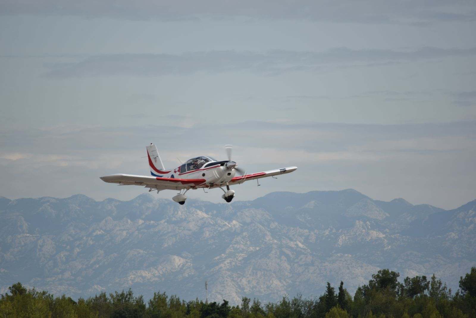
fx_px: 5950
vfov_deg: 3.1
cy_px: 159
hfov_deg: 4.6
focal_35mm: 450
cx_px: 238
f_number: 5.6
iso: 100
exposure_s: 1/640
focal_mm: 300
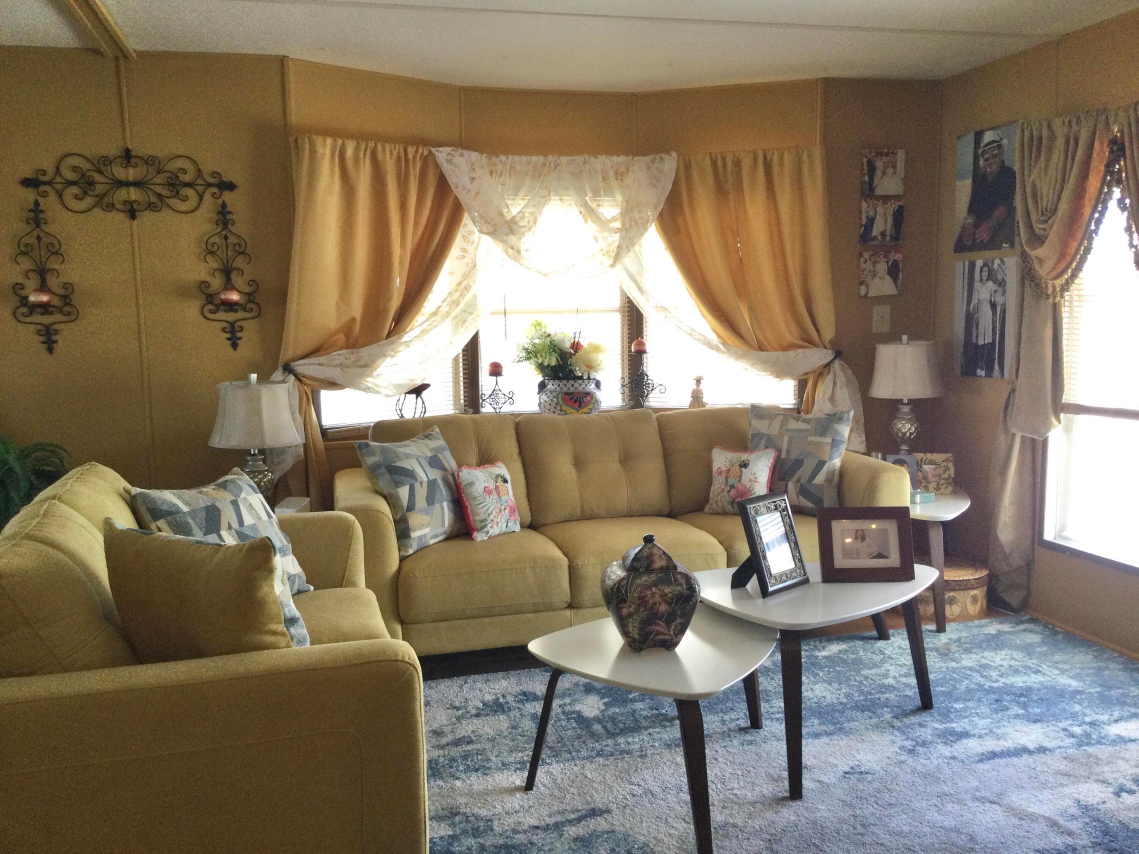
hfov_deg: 58.4
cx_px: 570
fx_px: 1020
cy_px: 427
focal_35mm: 31
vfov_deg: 45.4
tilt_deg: -6.1
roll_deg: -0.8
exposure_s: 1/30
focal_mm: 3.3
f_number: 2.4
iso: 64
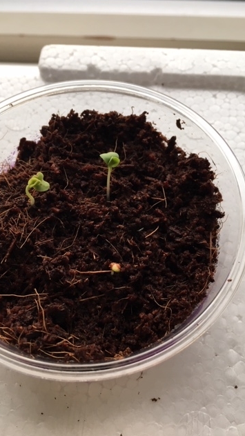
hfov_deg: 36.6
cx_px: 109
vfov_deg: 61.0
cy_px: 218
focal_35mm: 32
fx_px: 370
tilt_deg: -66.1
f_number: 2.2
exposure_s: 1/30
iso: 25
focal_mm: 4.15
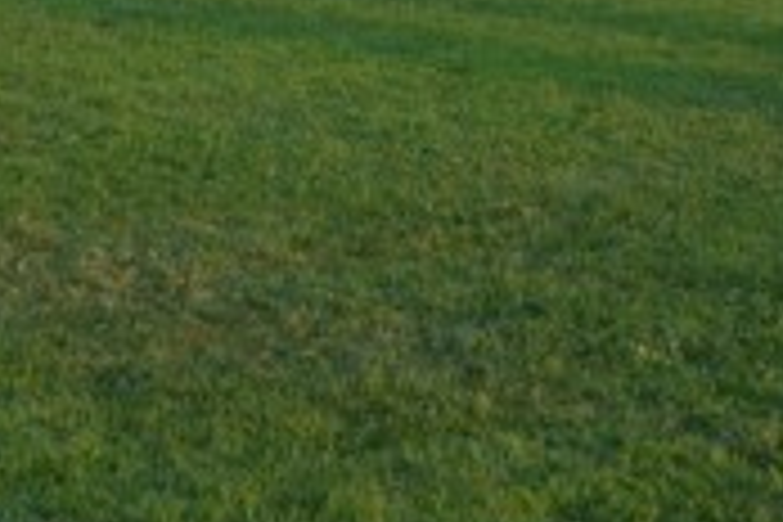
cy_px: -236
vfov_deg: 10.6
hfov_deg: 16.1
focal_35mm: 125
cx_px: 14
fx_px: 2719
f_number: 4
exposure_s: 1/500
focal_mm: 22
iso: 400
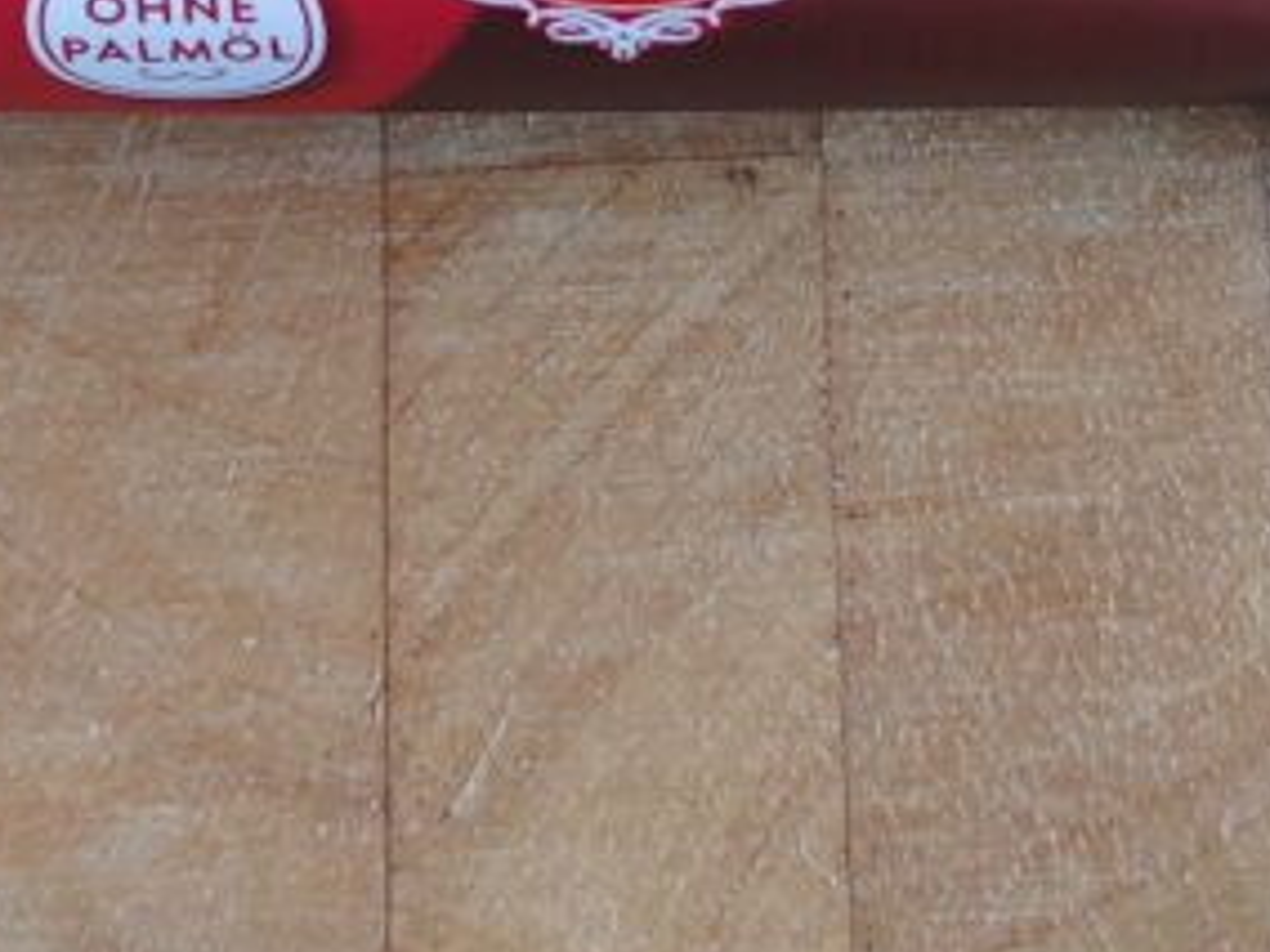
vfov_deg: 15.5
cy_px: -362
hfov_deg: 21.7
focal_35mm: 90
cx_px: 868
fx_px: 3302
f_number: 1.8
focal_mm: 5.23
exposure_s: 1/50
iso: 200
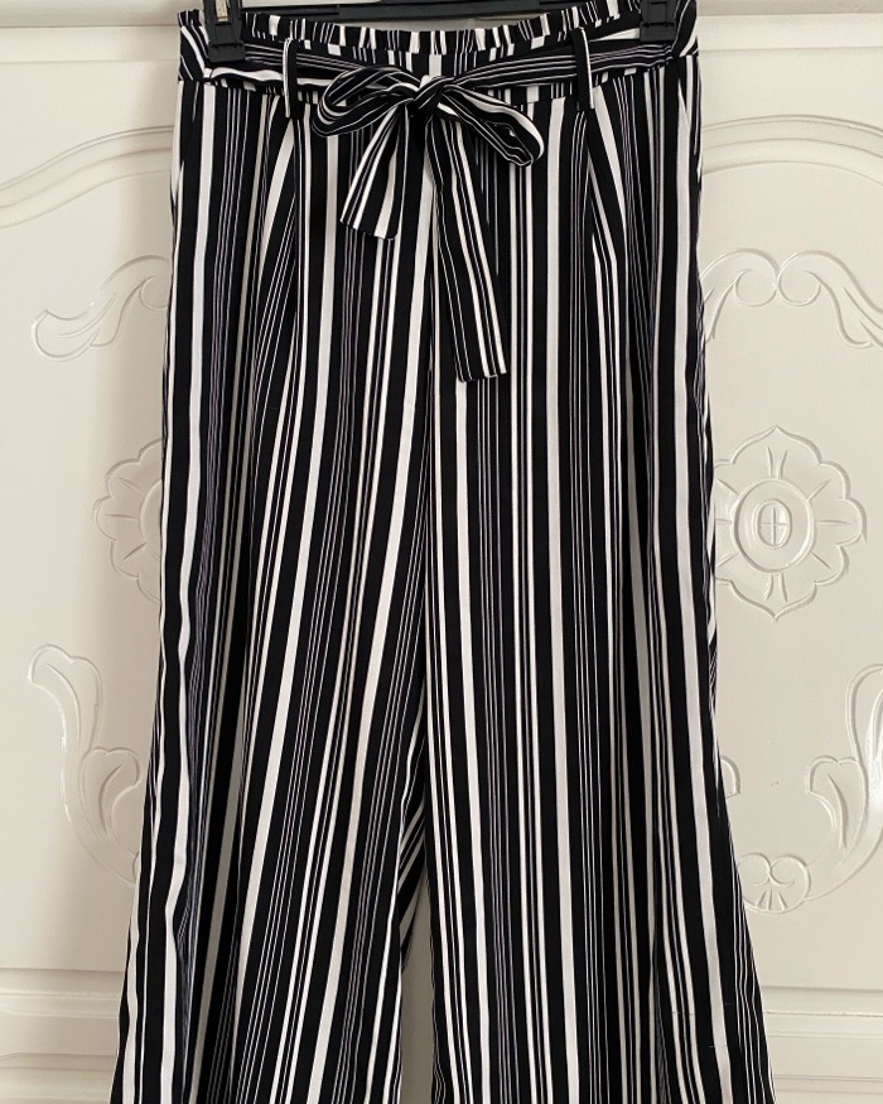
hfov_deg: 50.0
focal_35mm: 29
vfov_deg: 60.3
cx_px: 440
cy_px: 607
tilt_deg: -0.2
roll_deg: -0.7
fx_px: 947
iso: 250
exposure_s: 1/60
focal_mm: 4.25
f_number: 1.8
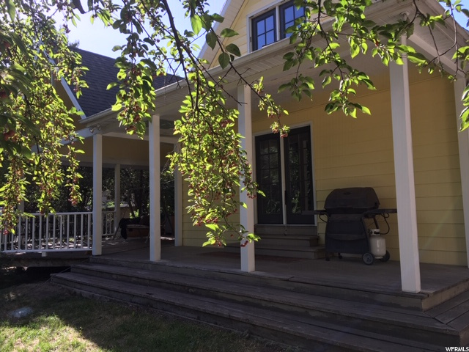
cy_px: 176
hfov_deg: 61.7
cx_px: 234
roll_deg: +2.1
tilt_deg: +4.3
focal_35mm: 29
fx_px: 393
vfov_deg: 48.2
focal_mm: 4.15
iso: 25
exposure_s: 1/409
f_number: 2.2
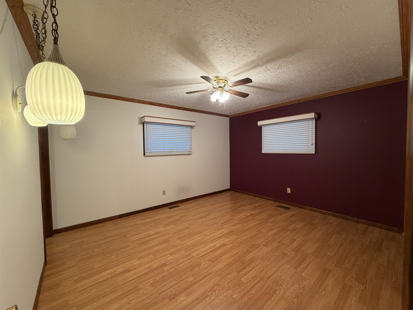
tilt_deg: -3.0
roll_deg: +1.1
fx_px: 167
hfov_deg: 102.1
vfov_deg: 85.7
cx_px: 206
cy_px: 155
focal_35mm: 14
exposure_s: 1/60
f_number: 2.2
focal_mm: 2.22
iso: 250
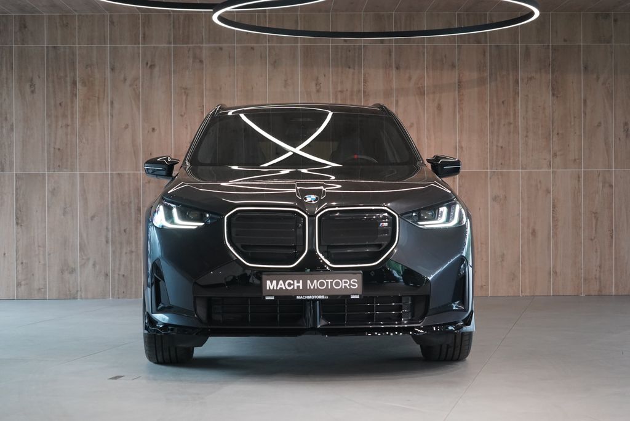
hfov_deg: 29.7
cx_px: 315
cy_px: 210
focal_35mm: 68
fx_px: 1190
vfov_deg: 20.0
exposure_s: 1/160
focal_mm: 68
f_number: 5.6
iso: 4000
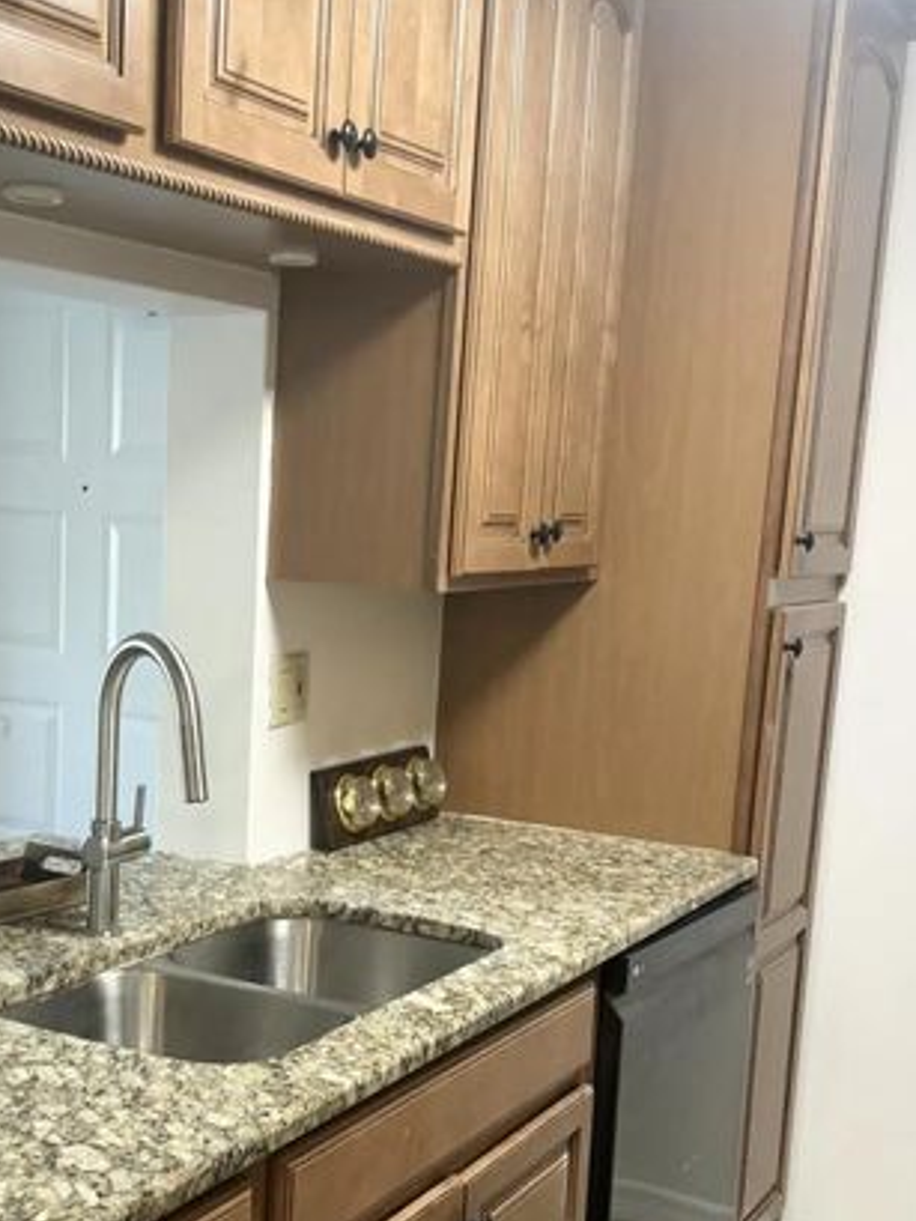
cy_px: 805
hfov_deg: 28.9
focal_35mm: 50
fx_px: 1763
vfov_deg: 37.8
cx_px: 310
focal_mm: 6.76
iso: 160
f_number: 1.78
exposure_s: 1/60
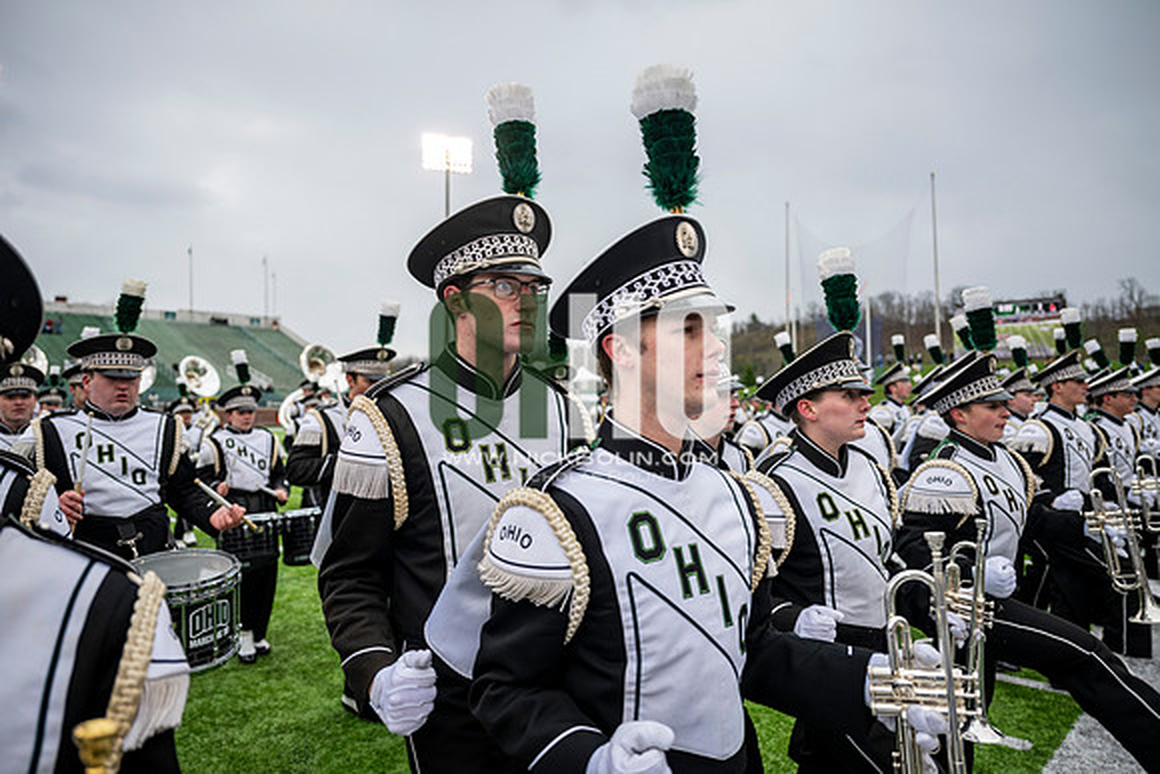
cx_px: 580
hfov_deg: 73.7
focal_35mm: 24
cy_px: 387
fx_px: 773
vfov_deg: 53.2
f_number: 2.8
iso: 100
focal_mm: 24
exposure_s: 1/500
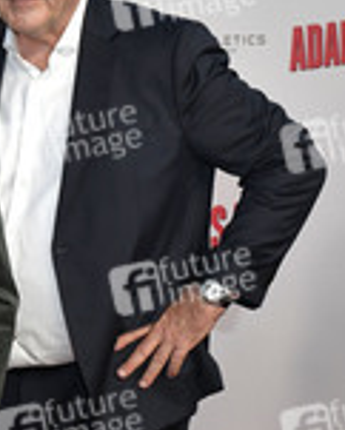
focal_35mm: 126
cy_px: 211
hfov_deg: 11.7
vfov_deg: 15.3
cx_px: -178
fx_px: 1607
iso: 1600
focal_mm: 45
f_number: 7.1
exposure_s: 1/160
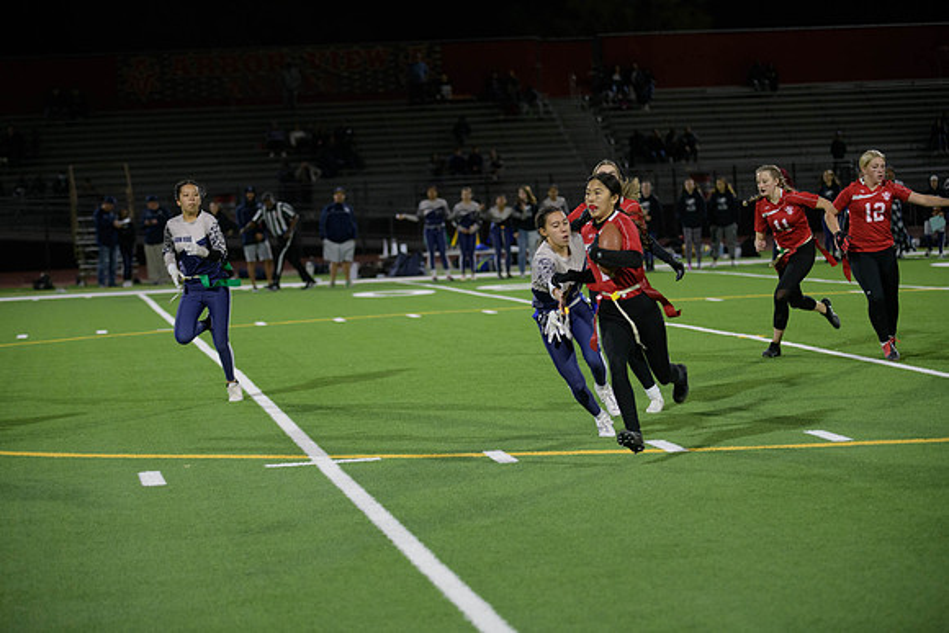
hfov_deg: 19.5
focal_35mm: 105
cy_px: 316
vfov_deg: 13.0
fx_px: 2768
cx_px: 474
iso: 2200
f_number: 2.8
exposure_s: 1/640
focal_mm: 105
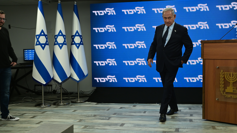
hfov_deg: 40.6
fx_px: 320
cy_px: 70
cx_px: 125
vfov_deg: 23.5
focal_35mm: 51
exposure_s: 1/160
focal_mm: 46
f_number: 6.3
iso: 1600
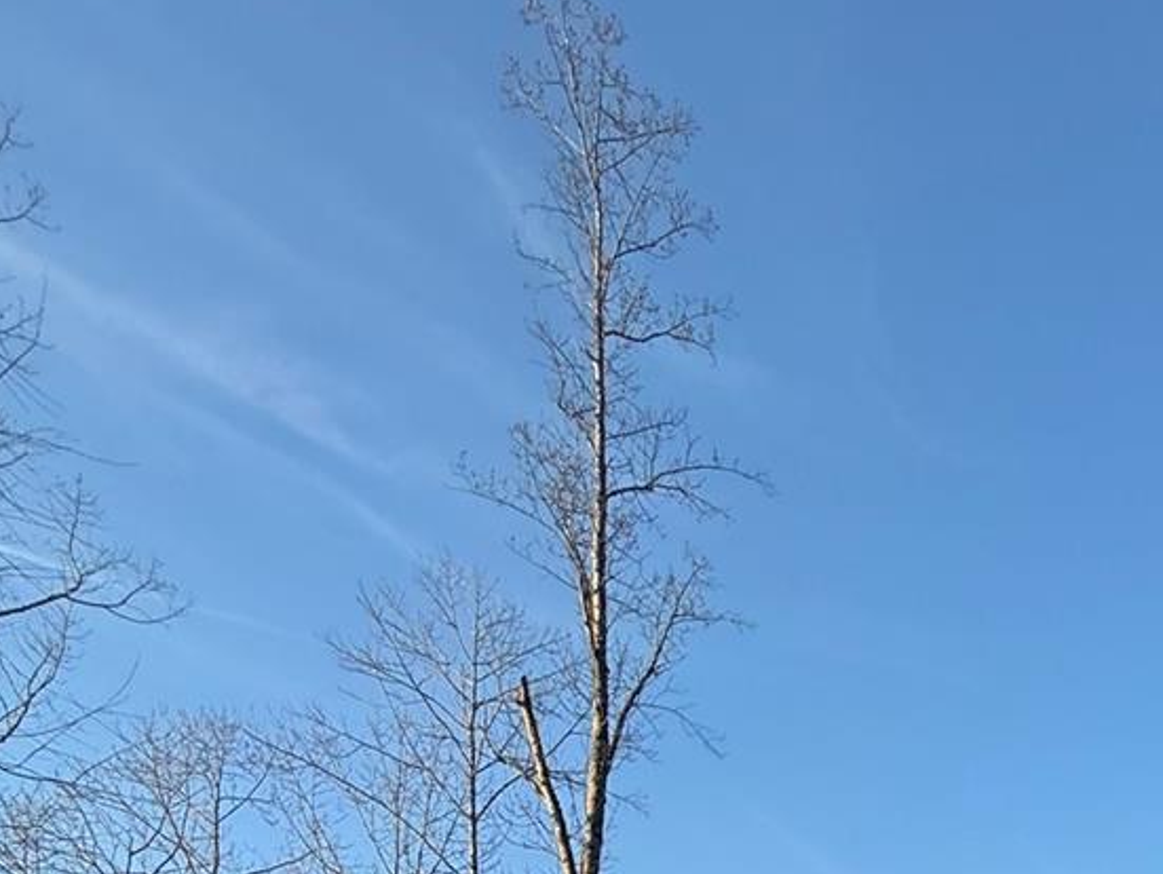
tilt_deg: +3.7
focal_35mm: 39
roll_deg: -0.5
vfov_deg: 23.6
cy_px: 1486
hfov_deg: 41.5
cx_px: 1165
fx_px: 1311
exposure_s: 1/535
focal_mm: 2.22
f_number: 2.2
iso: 50
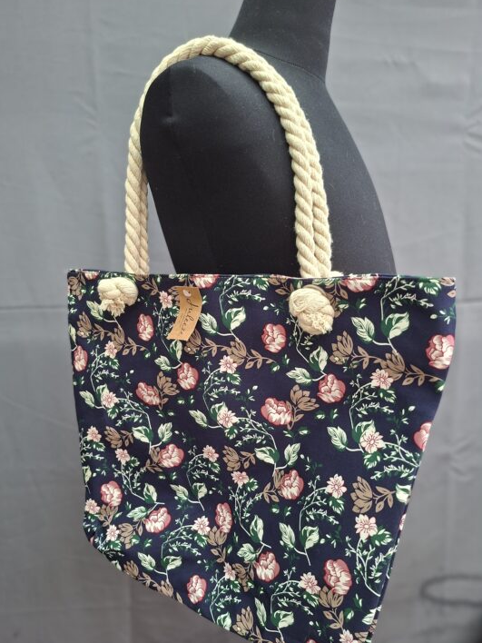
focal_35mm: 26
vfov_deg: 67.2
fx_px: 483
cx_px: 228
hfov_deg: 53.0
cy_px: 351
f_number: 1.8
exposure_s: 1/100
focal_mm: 5.54
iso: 160
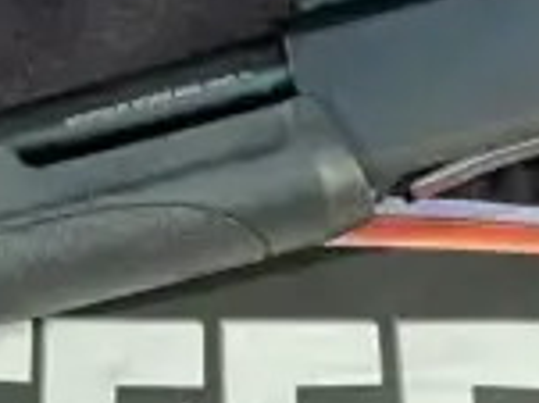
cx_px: 268
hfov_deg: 12.0
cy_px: 342
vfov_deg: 9.0
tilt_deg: -54.7
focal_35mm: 165
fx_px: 2567
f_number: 1.5
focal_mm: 5.7
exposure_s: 1/120
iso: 125
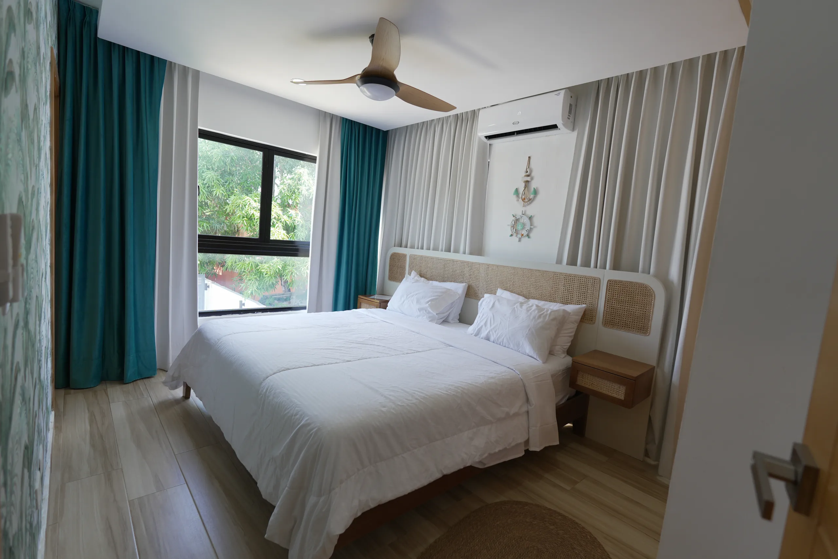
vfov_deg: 72.1
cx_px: 419
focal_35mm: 16
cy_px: 280
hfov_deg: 95.0
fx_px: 384
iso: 125
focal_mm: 11
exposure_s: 1/125
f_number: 2.5
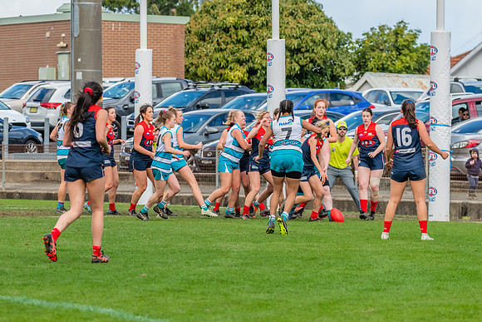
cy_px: 125
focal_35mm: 278
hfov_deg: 7.4
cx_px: 272
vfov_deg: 4.9
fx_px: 3722
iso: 800
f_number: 8
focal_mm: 200
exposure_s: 1/1600
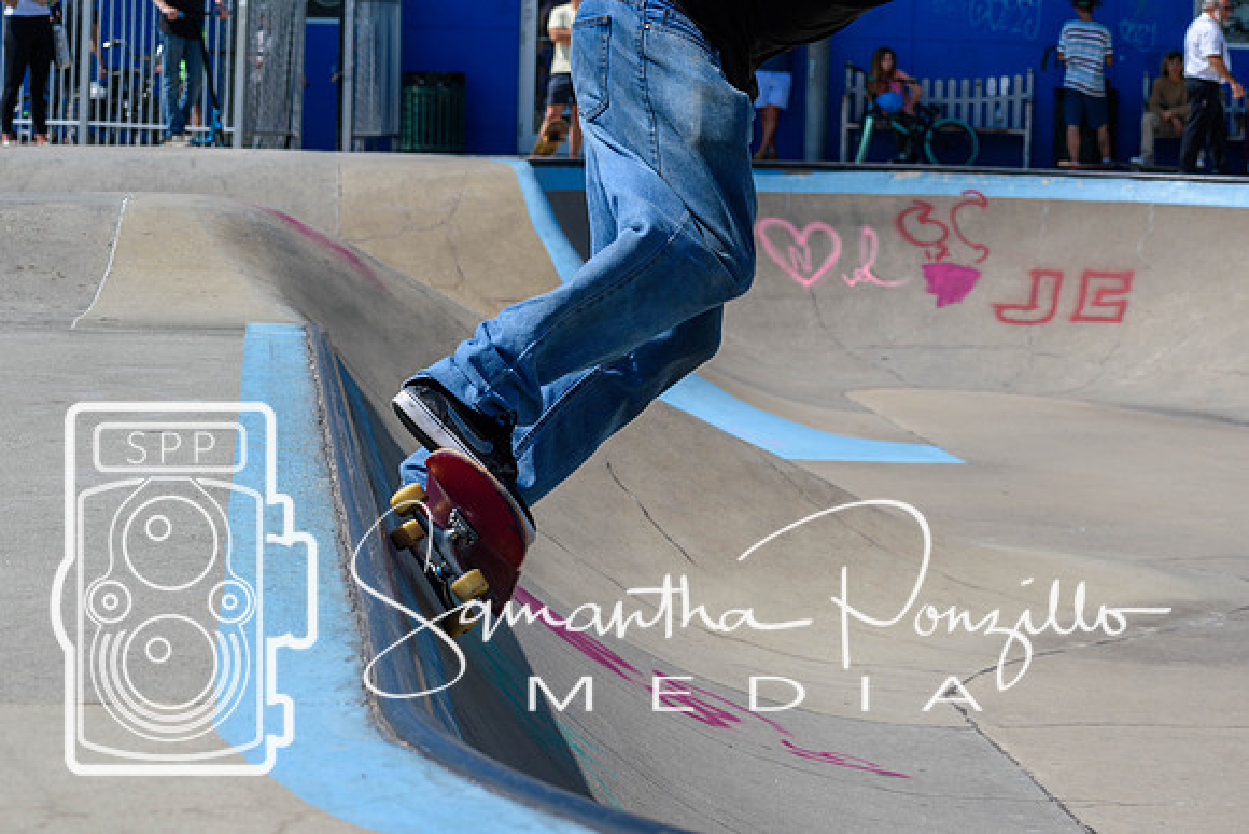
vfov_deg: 11.2
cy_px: 417
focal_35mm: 123
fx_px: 4268
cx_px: 624
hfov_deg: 16.6
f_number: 8
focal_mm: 82
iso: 200
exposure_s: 1/1000
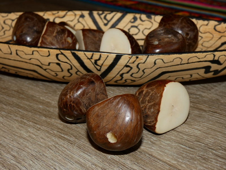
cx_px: 113
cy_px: 85
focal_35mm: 48
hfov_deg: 39.7
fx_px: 313
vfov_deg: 30.3
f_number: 3.8
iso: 80
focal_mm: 8.6
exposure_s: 1/60
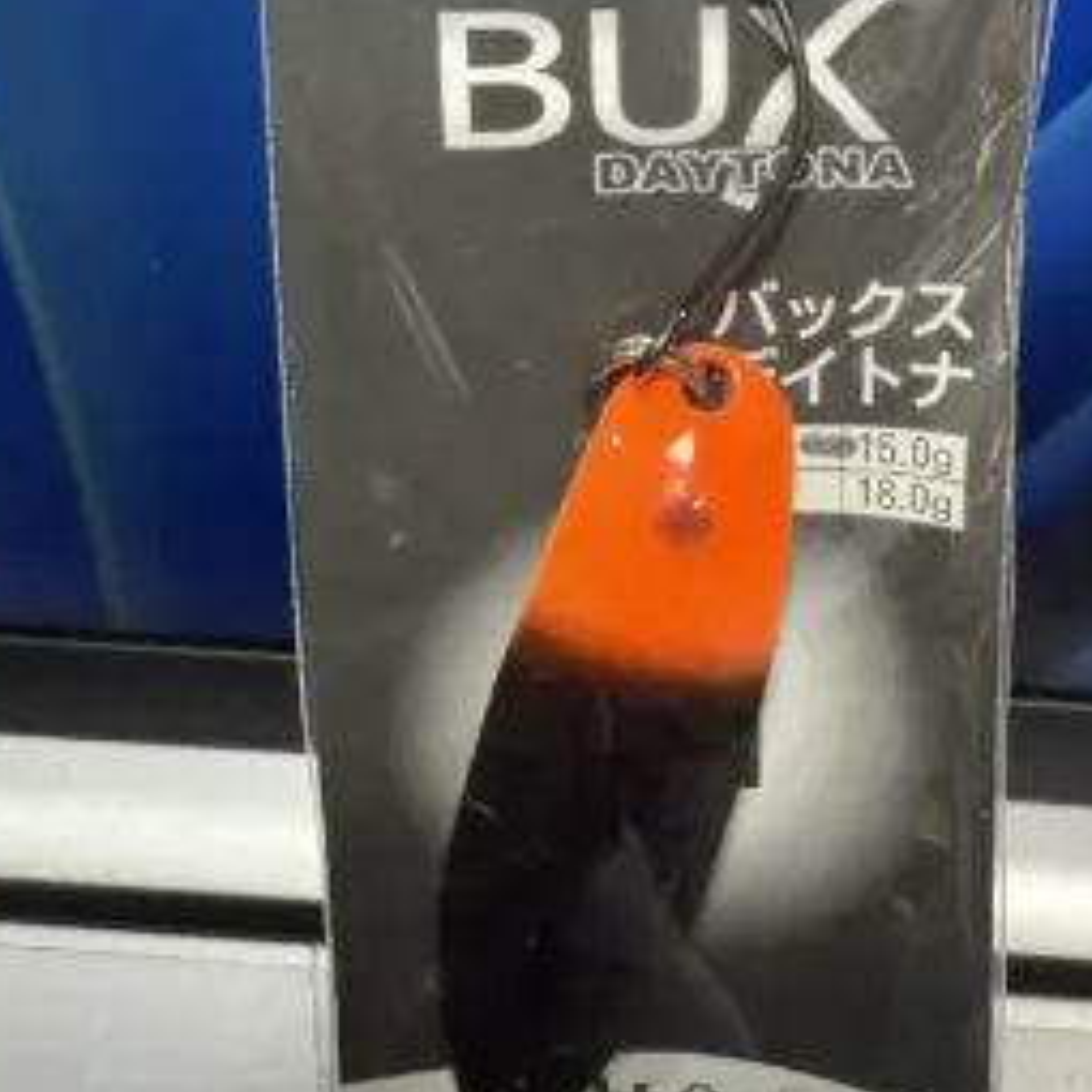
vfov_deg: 38.4
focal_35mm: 42
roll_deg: +2.9
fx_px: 1499
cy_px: 201
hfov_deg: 39.4
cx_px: 749
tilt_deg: -43.7
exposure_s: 1/100
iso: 320
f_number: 2.2
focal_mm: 2.22
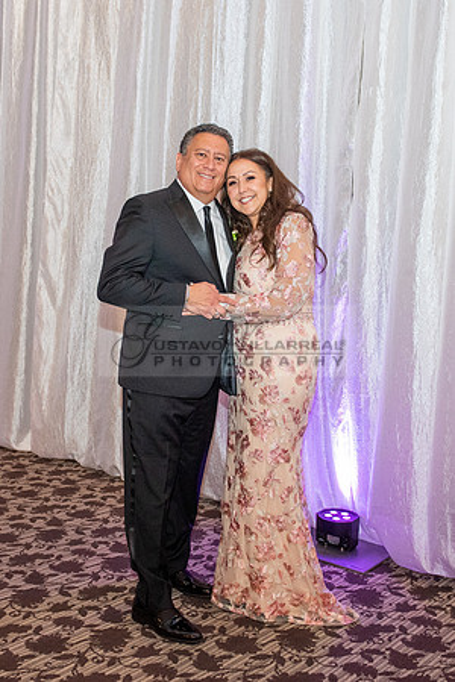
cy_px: 305
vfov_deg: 43.3
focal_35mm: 45
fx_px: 857
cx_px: 184
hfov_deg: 29.7
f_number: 3.5
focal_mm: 27
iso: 1600
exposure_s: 1/250
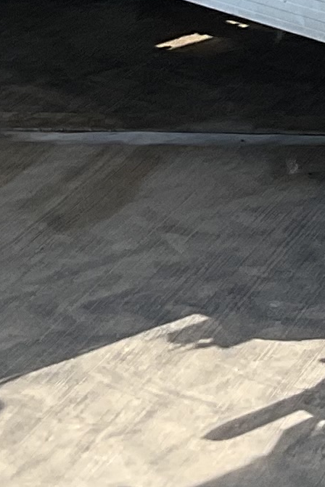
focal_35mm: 181
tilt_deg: -5.5
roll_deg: +1.8
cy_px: -399
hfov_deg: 7.2
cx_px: 750
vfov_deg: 10.6
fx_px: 2451
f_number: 1.8
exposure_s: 1/1221
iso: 16
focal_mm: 3
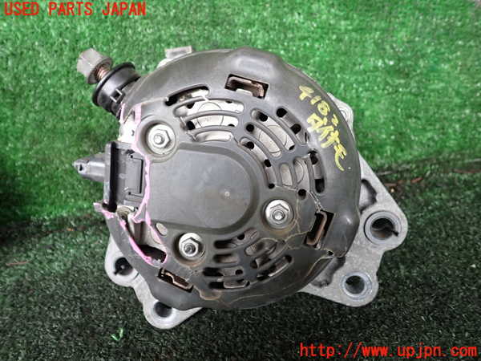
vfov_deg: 46.8
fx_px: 417
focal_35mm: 30
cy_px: 180
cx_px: 240
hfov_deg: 60.0
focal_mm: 5.4
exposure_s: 1/30
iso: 250
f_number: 2.3
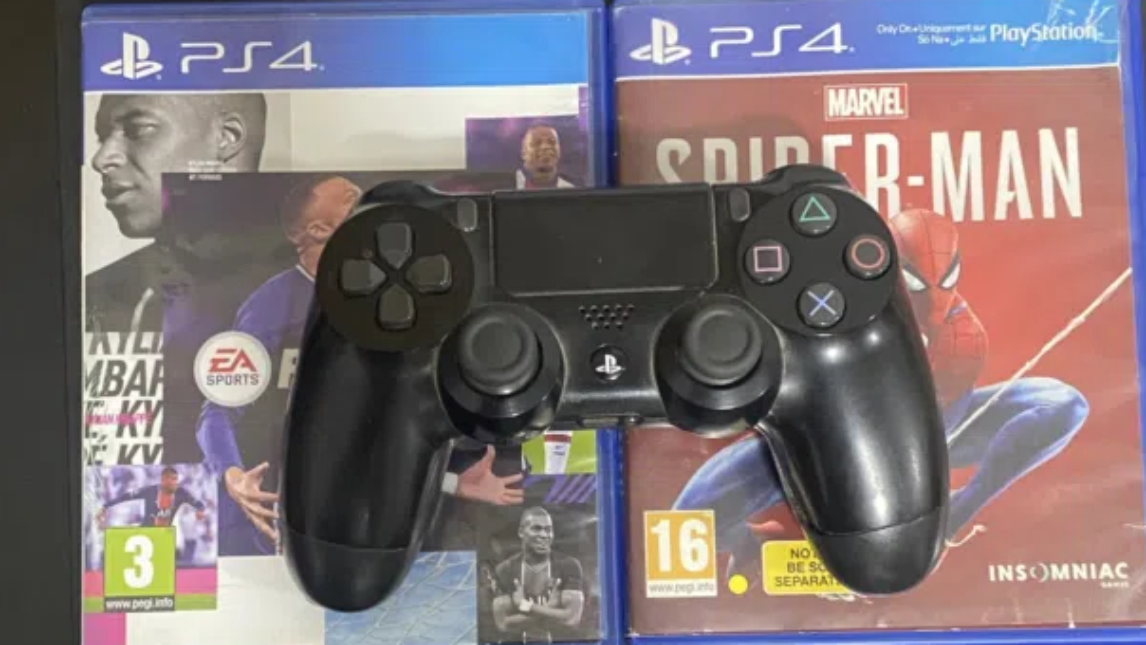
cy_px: 249
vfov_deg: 38.8
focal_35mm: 30
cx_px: 601
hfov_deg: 64.3
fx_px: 912
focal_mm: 4.25
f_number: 1.8
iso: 500
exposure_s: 1/33
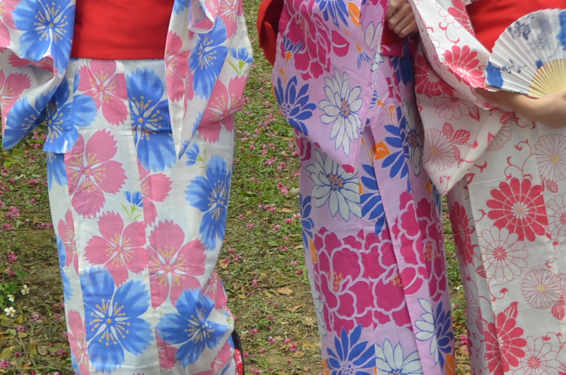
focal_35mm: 127
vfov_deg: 10.7
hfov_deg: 16.1
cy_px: 41
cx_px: 361
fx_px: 1996
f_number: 4.5
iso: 100
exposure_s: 1/80
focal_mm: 35
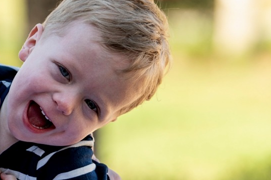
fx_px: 2250
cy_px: 151
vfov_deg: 4.6
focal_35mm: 299
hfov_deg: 6.9
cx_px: -26
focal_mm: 135
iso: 125
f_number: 2.8
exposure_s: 1/500
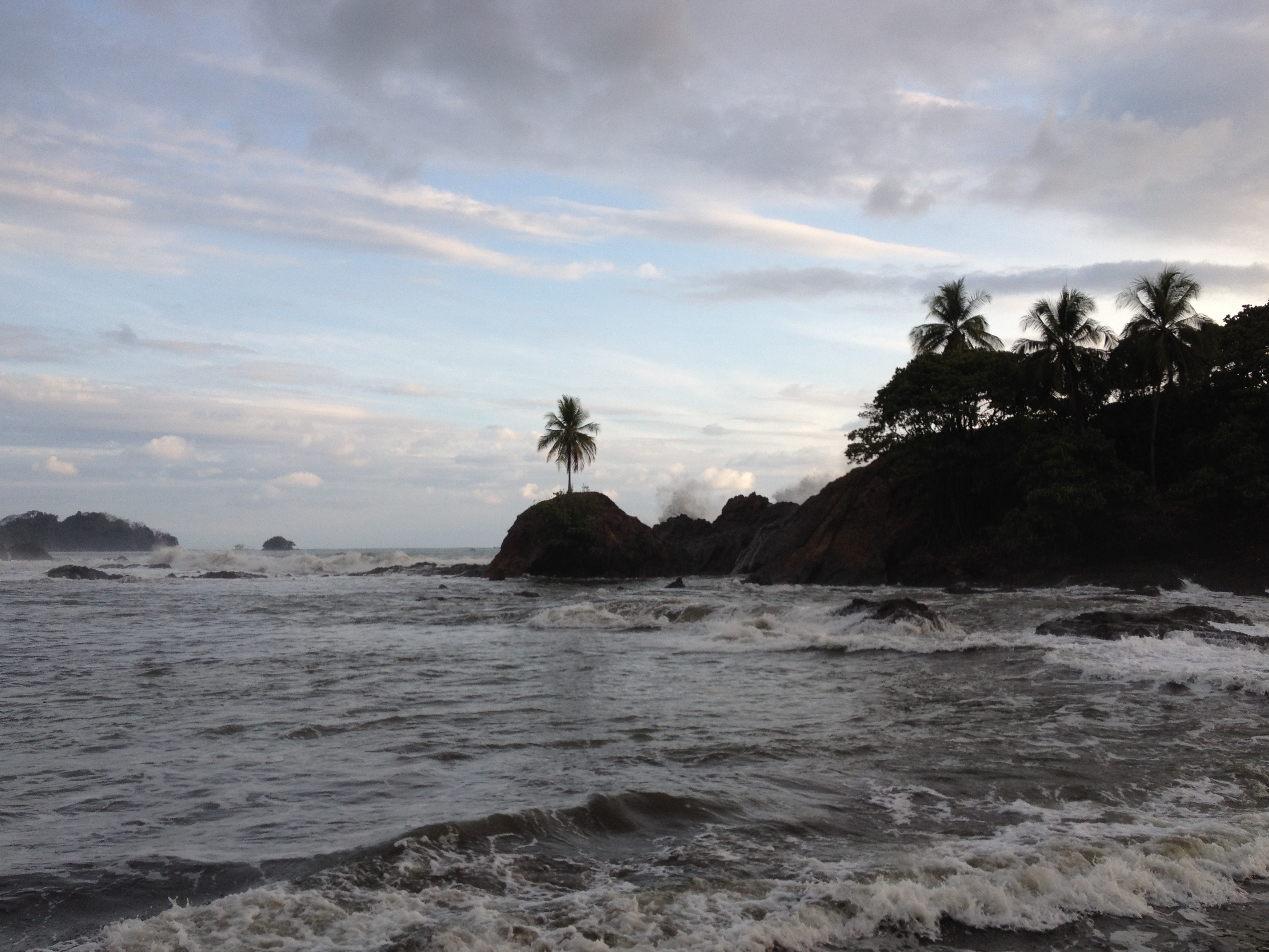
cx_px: 642
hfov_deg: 51.4
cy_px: 488
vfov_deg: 39.7
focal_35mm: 36
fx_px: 1320
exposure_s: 1/665
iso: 50
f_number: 2.4
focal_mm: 4.28
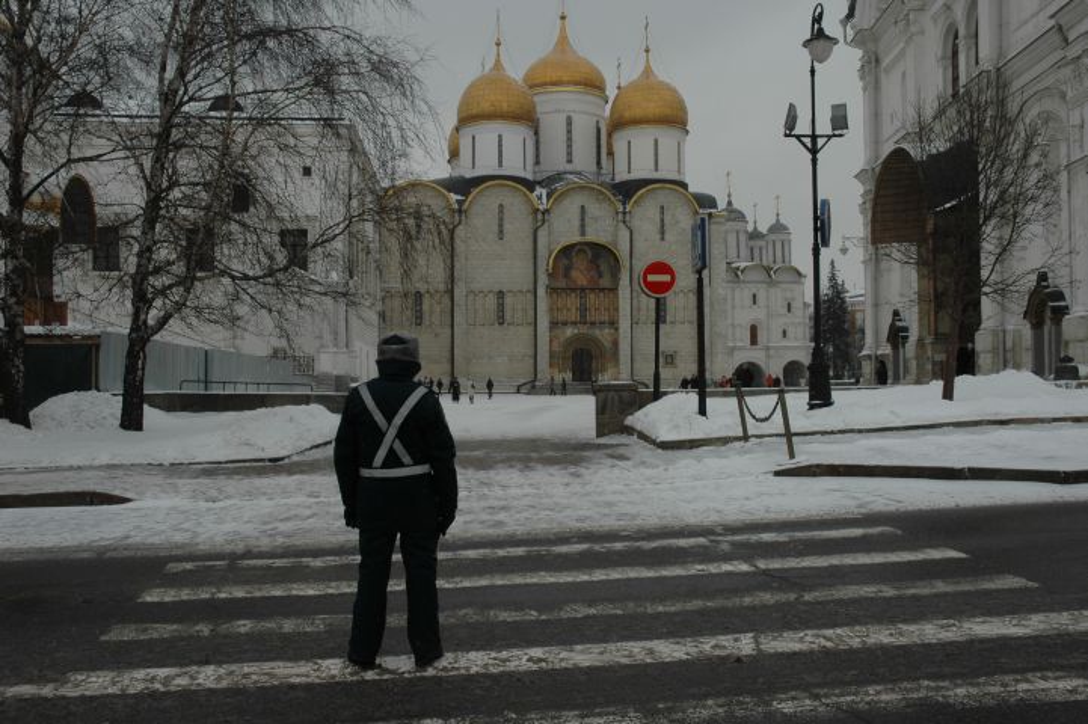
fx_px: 1133
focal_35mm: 38
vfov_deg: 35.5
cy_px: 362
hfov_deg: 51.3
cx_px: 544
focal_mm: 25
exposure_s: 1/80
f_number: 14
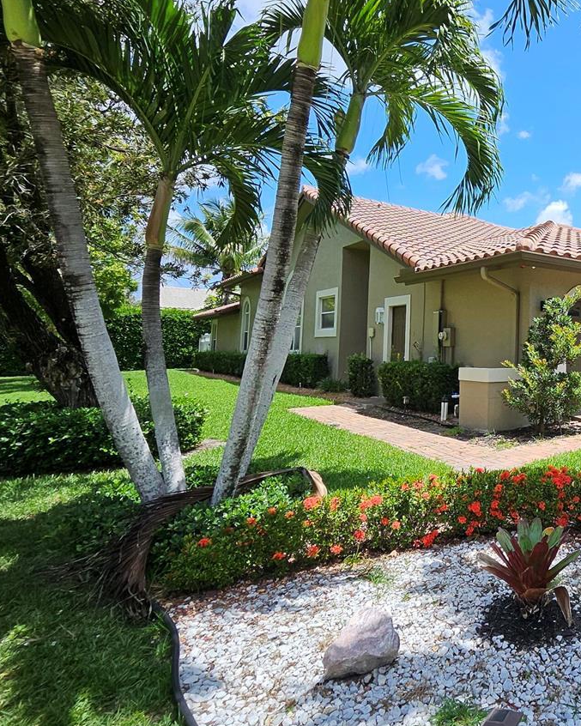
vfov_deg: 70.0
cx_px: 584
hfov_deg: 48.2
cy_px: 316
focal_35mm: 24
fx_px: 516
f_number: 2.2
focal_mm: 1.7
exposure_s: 1/960
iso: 32
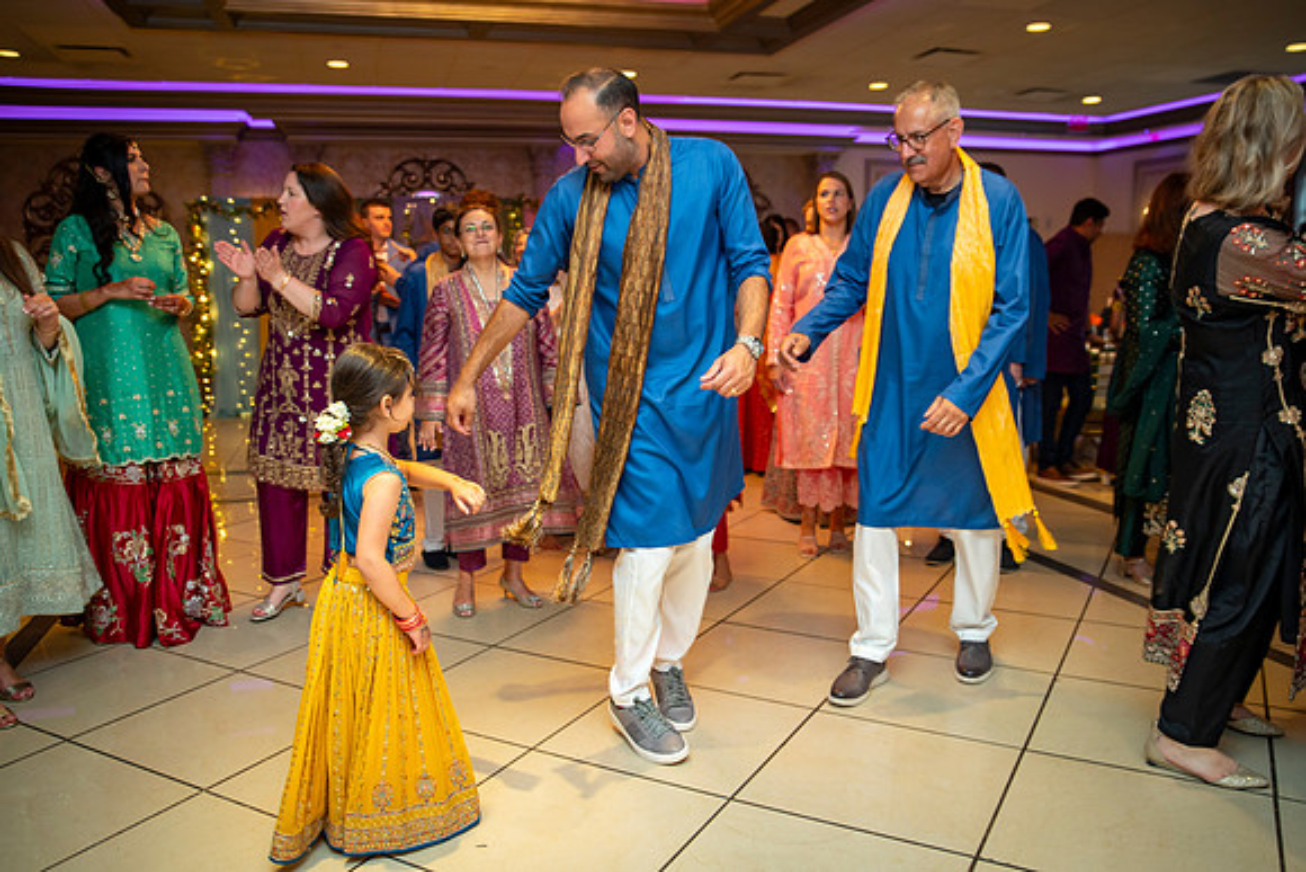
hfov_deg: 65.3
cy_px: 435
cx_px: 655
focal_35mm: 28
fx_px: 1019
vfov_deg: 46.3
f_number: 2.8
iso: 1000
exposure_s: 1/100
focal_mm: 26
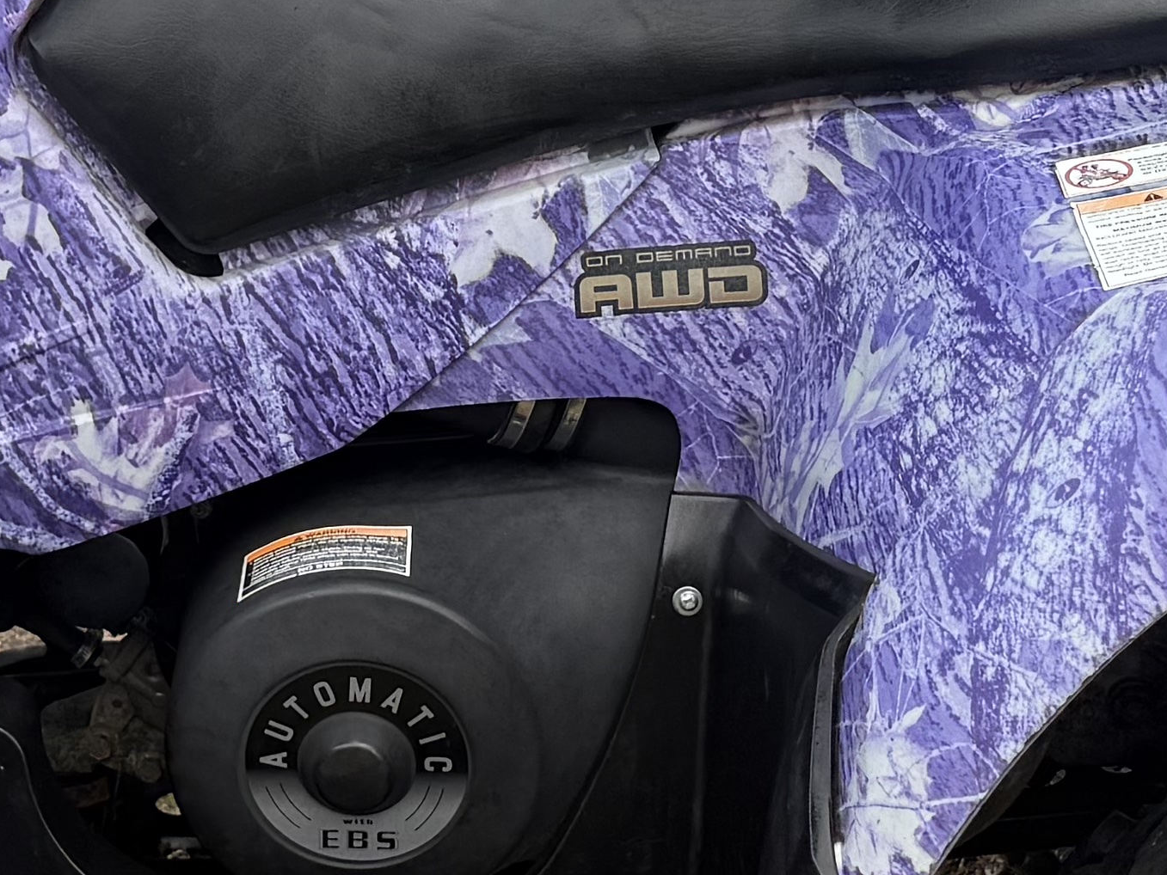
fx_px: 3405
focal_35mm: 101
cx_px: 439
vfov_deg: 14.6
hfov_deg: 19.4
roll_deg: -1.8
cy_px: 364
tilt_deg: -22.8
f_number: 1.78
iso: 80
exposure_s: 1/589
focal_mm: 6.76
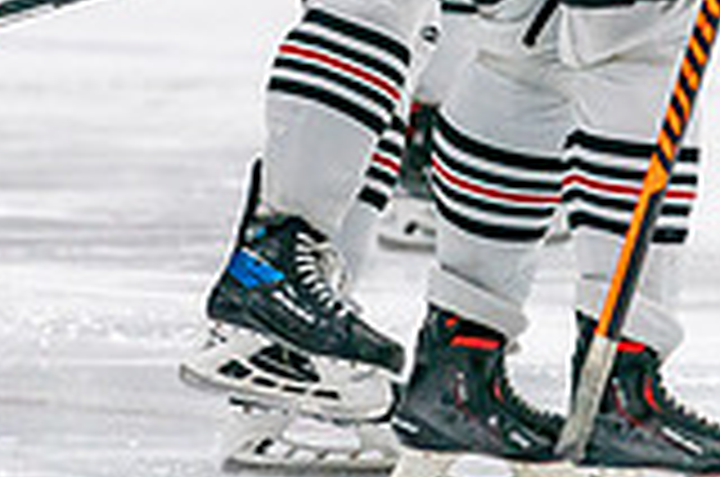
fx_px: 14511
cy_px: -371
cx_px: 261
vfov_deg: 1.9
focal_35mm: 727
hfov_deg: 2.8
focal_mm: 200
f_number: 2.8
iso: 3200
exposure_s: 1/1250
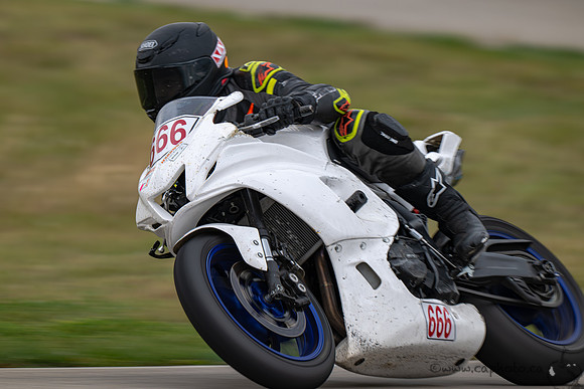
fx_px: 9735
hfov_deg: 3.4
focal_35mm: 600
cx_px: 292
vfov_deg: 2.3
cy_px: 194
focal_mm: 600
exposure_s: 1/160
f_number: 8
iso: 64
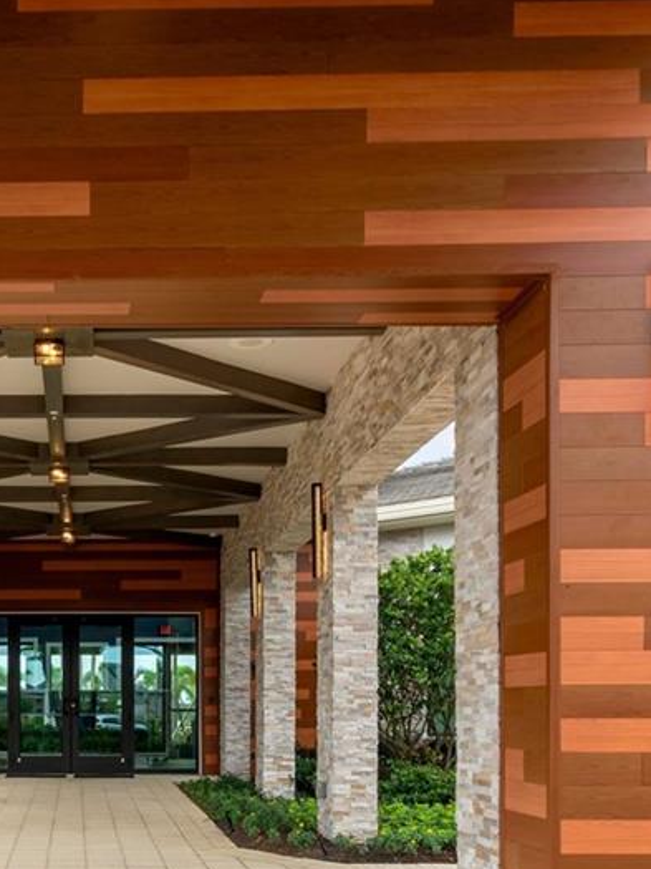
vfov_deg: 40.9
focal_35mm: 44
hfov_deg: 31.4
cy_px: 713
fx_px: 1103
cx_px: 73
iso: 100
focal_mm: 10
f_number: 7.1
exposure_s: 1/60
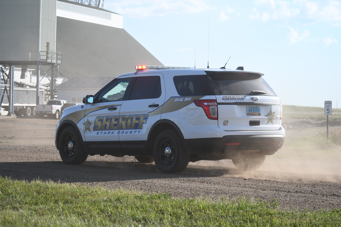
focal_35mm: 105
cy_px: 114
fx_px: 995
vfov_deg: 13.0
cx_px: 170
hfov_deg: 19.5
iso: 500
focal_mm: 70
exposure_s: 1/3200
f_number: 4.5
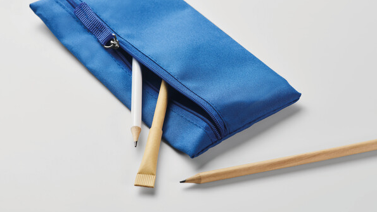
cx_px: 189
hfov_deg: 19.3
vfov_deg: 10.9
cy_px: 124
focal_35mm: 111
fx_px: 1109
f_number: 14
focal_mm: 105
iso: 100
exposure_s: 1/100
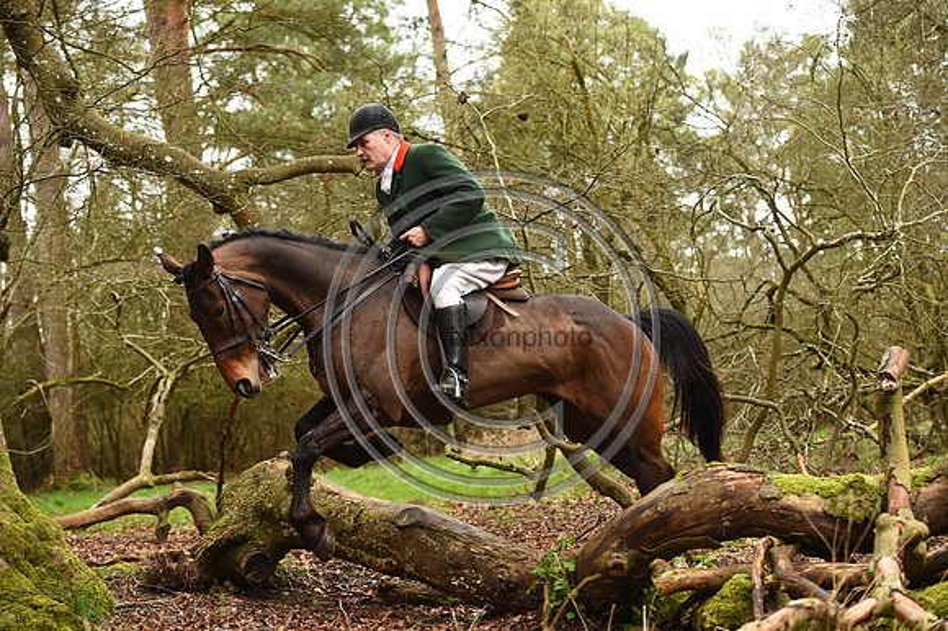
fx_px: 1842
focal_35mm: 70
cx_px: 474
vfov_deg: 19.4
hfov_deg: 28.9
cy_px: 316
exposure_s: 1/1250
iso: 1250
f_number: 4
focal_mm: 70
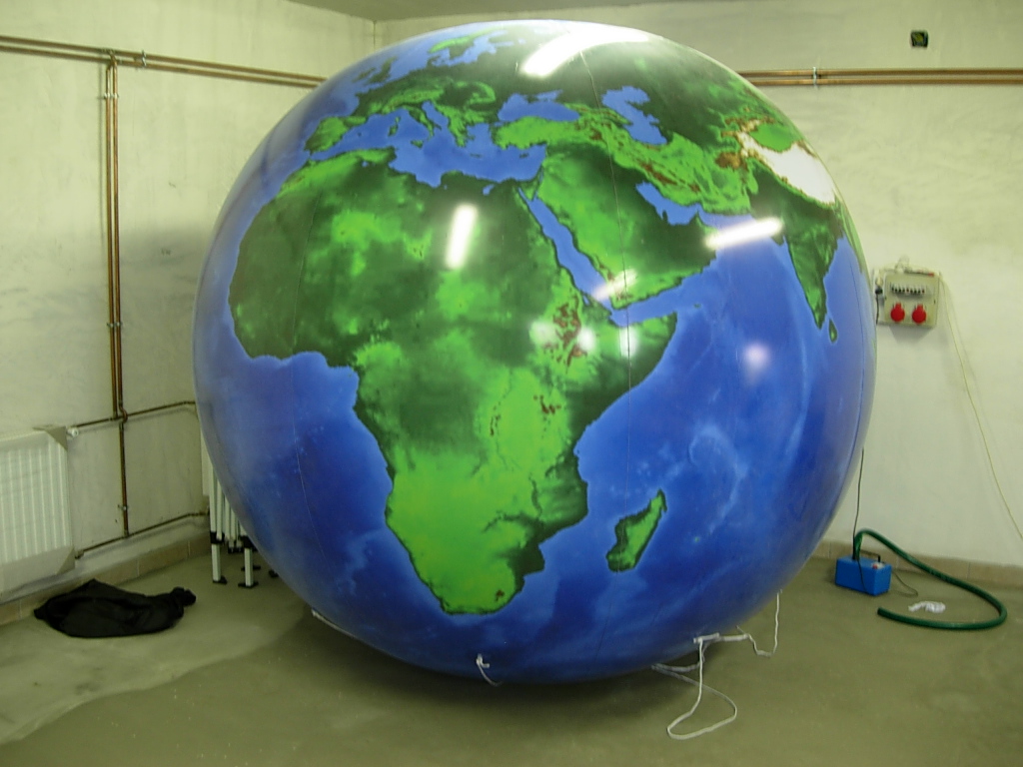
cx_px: 512
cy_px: 384
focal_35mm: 38
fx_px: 1123
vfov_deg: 37.7
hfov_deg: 49.0
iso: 64
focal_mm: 7.8
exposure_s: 1/11.6
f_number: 2.8
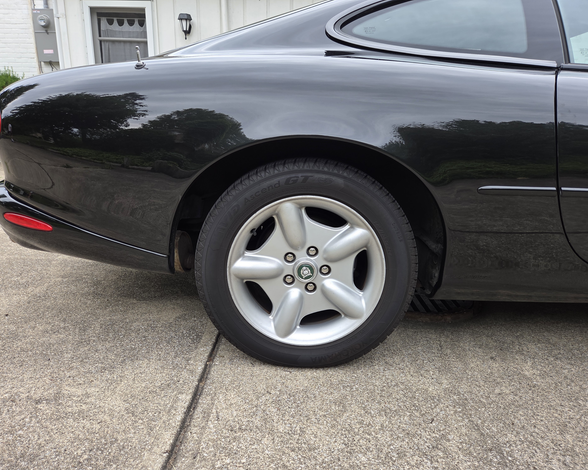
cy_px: 235
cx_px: 284
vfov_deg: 58.8
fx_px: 418
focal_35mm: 24
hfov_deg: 70.3
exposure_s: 1/585
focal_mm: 5.4
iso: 80
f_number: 1.8
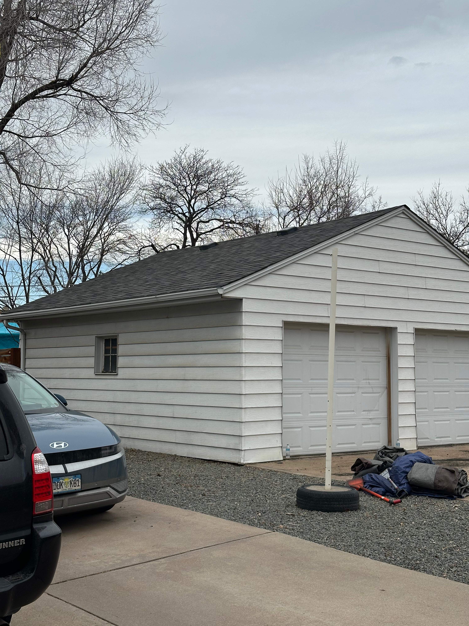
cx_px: 234
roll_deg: -2.2
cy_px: 313
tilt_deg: +4.7
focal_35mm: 48
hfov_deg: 30.3
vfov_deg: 39.7
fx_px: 867
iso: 64
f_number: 1.78
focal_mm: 6.86
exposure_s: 1/3597
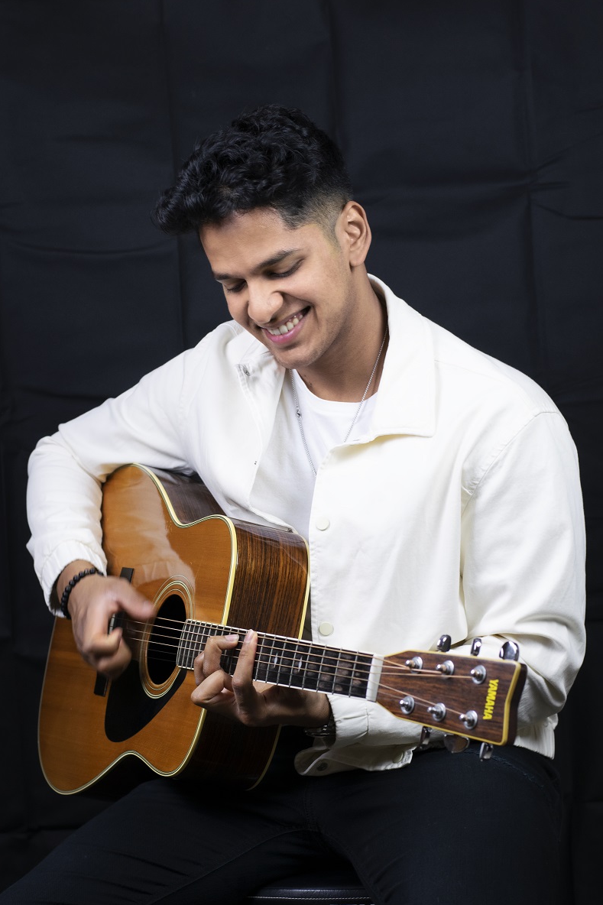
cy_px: 449
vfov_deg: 26.7
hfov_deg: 17.9
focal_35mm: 76
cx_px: 304
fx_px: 1910
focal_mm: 50
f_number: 4
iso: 400
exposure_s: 1/60
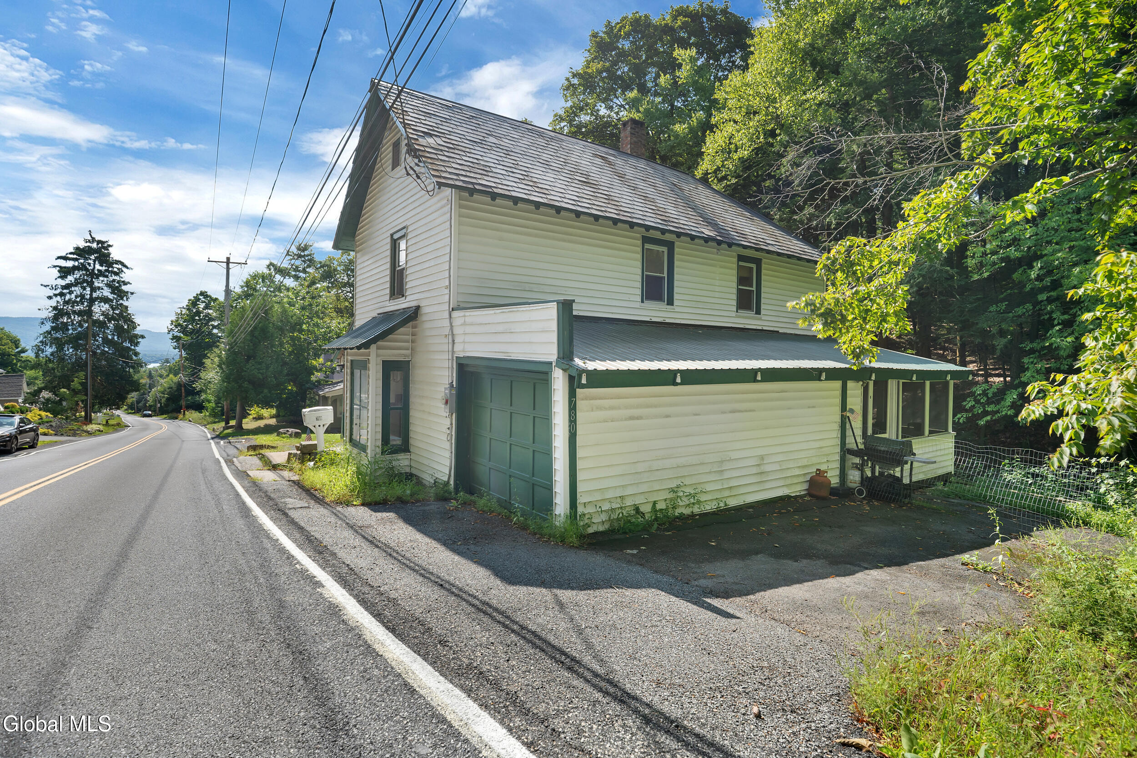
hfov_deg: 96.7
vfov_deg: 73.8
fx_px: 505
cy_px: 379
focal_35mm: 16
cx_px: 568
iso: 250
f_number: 4
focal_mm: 16
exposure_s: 1/1600
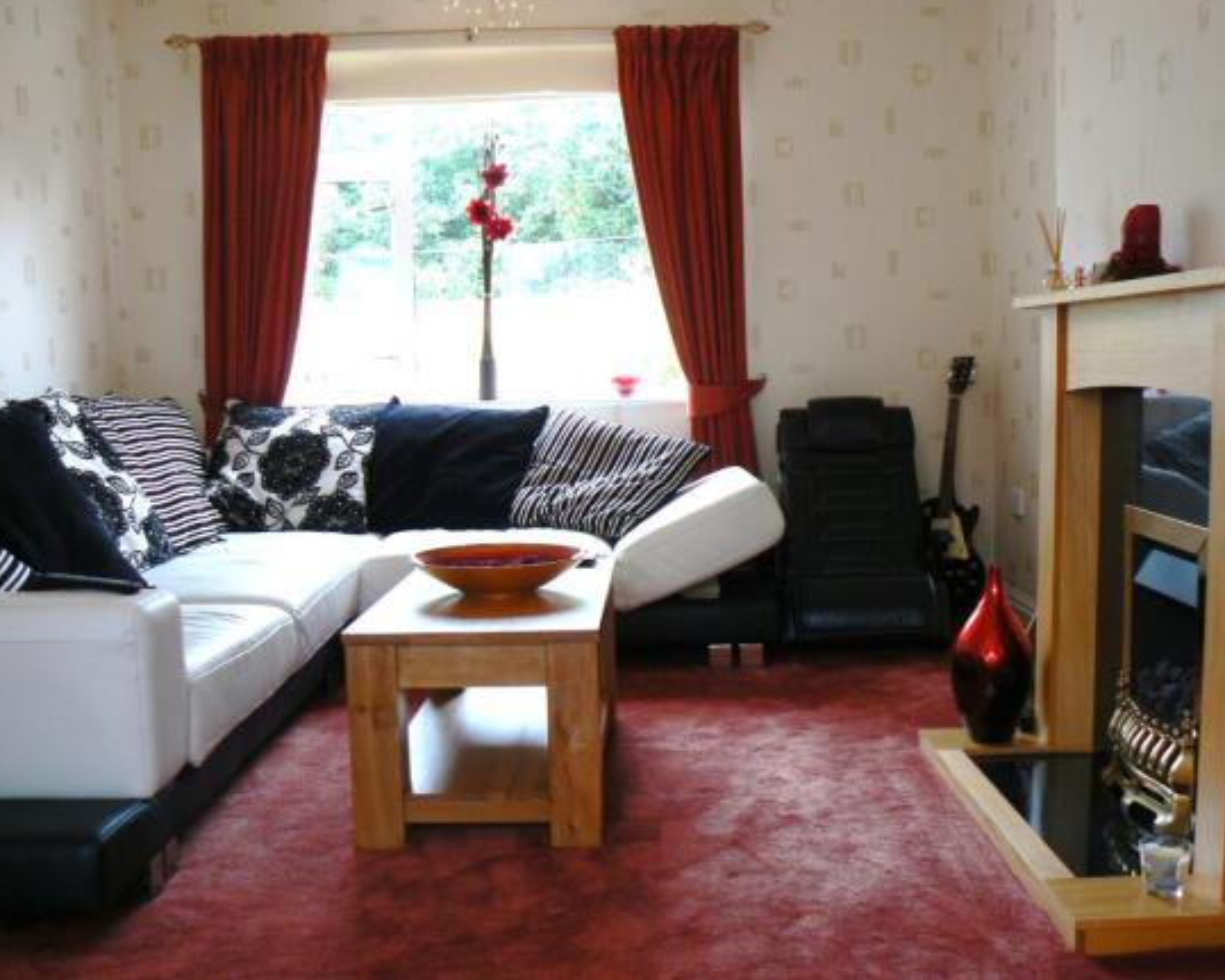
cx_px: 656
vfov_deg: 39.1
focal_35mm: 38
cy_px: 485
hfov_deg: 47.9
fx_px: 1377
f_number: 2.8
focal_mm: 6
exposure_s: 1/40
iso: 80
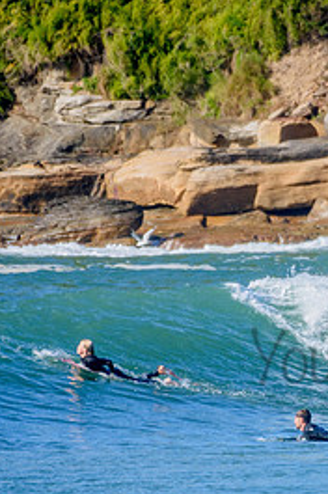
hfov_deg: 0.8
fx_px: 22525
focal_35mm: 1644
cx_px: 444
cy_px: 340
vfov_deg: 1.3
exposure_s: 1/2000
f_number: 5.6
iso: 400
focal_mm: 500
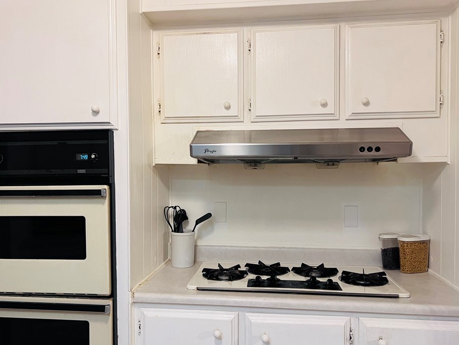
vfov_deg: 46.8
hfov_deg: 59.9
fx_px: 398
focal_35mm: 30
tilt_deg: -1.8
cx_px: 221
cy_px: 180
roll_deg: +0.7
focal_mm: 5.7
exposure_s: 1/60
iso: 160
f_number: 1.5
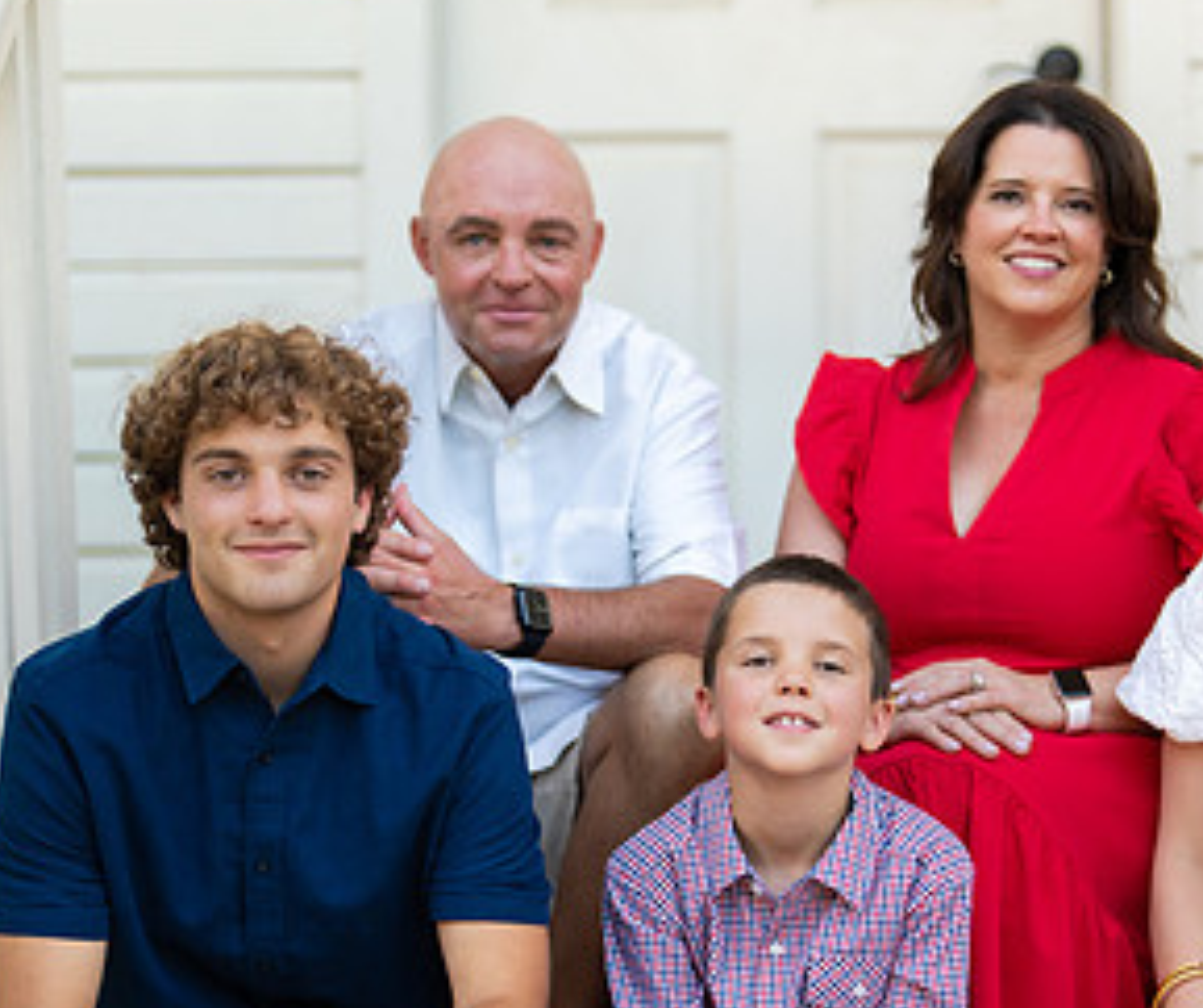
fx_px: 3916
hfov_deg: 17.4
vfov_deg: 14.6
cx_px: 841
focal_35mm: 108
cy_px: 642
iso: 200
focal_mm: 50
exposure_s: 1/1250
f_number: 1.2
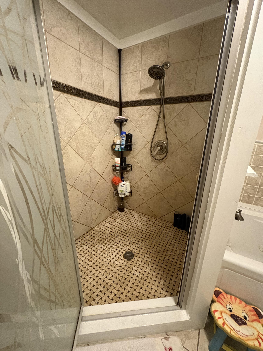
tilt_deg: -17.8
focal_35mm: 14
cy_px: 176
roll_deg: -1.0
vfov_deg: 102.1
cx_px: 132
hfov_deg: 85.7
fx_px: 142
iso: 800
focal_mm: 2.22
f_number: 2.2
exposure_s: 1/30
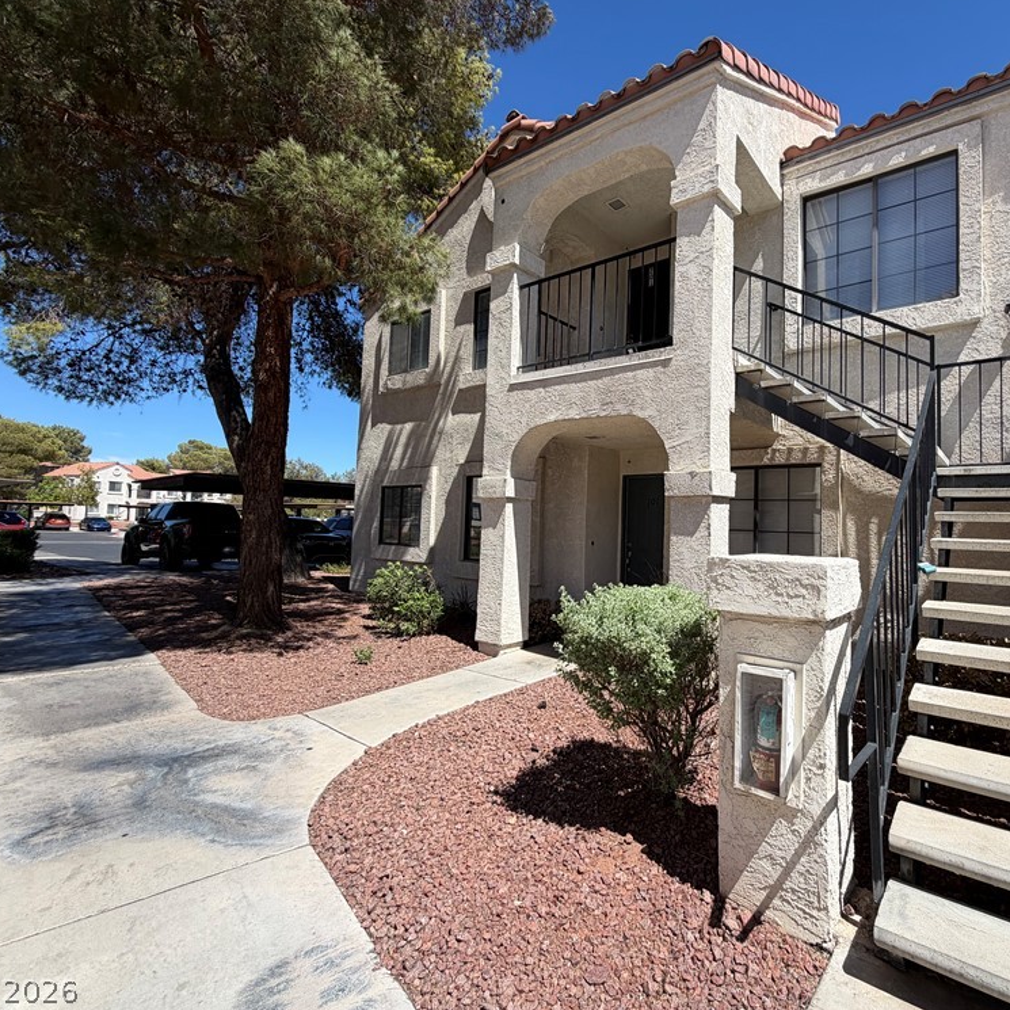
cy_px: 492
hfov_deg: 82.6
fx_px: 561
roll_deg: -1.0
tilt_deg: +3.2
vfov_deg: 84.0
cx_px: 622
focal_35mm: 17
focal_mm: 2.22
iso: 20
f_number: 2.2
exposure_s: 1/770
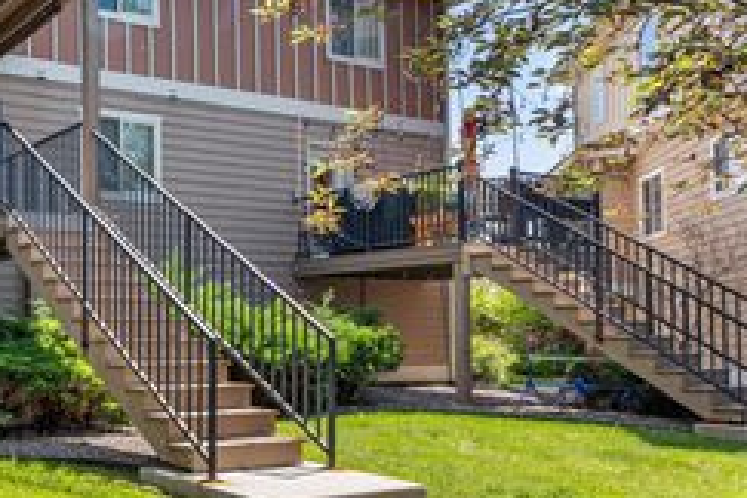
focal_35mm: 37
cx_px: 15
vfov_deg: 35.6
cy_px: 192
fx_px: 772
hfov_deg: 44.6
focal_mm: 18.1
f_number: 9
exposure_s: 1/80
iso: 250
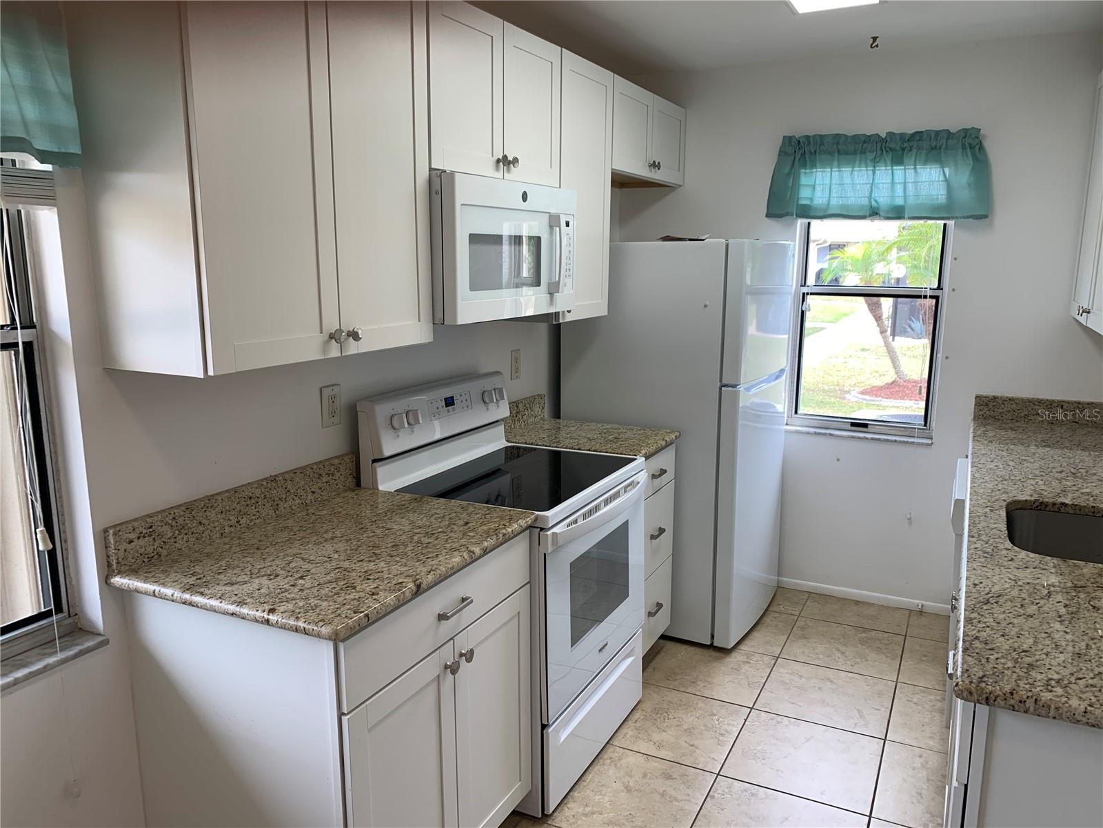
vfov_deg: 53.1
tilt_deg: -11.7
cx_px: 552
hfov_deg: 67.3
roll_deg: +0.0
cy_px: 414
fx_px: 828
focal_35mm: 26
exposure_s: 1/120
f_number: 1.8
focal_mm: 4.25
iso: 32
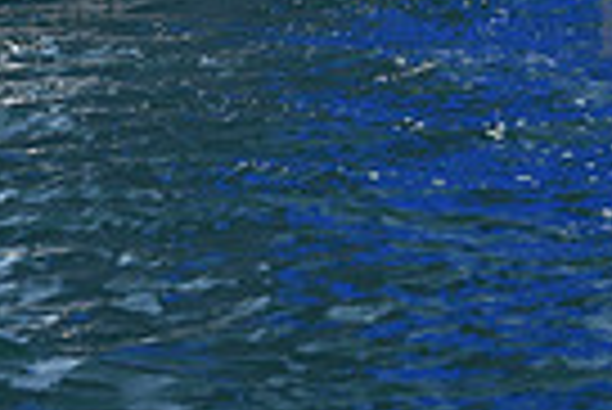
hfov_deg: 6.9
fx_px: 5071
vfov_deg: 4.6
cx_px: 360
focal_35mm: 298
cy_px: -232
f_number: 7.1
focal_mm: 70
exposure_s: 1/1600
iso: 320
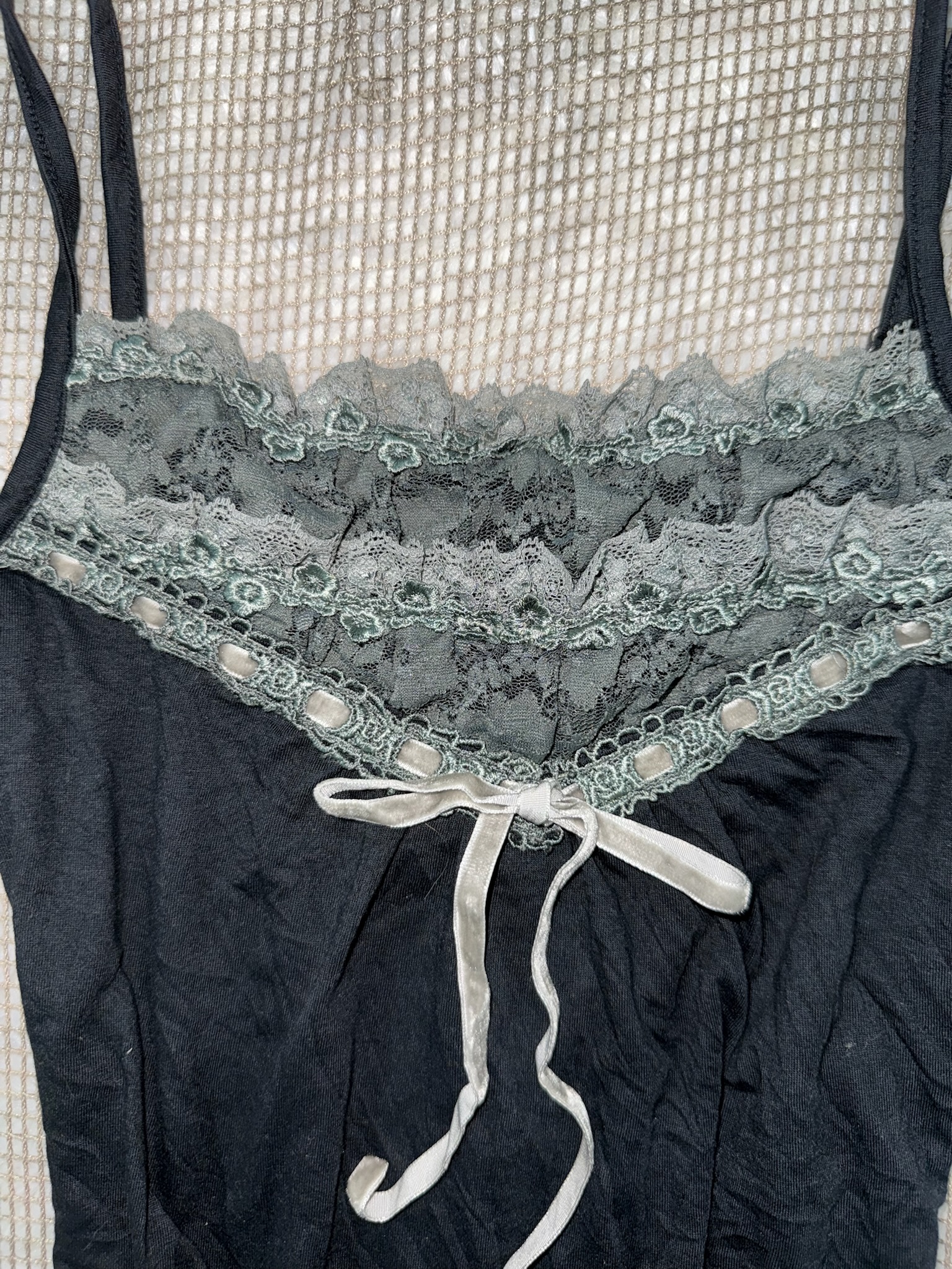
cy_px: 634
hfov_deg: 56.8
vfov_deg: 71.6
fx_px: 880
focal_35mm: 24
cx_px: 476
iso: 50
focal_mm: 6.76
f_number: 1.78
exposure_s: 1/17
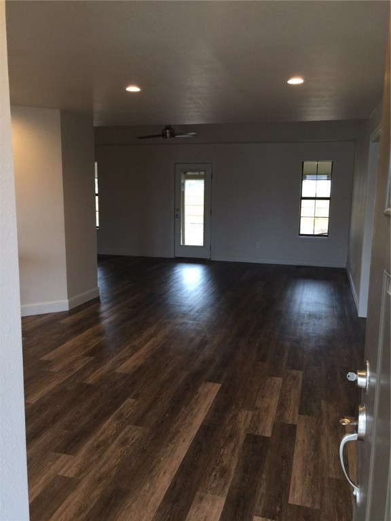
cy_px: 260
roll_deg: -0.5
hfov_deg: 48.2
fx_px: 437
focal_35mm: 29
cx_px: 196
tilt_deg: -8.4
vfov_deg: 61.7
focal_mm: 4.15
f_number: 2.2
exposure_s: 1/30
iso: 50
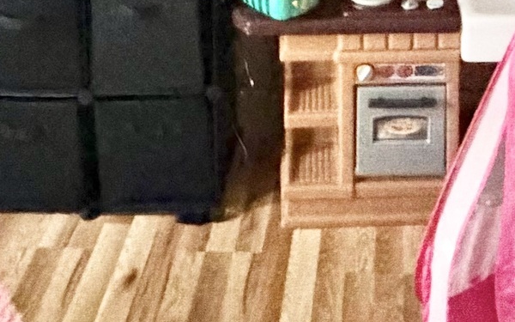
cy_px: -416
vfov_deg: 13.4
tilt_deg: -2.8
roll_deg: +1.0
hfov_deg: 26.8
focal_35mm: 76
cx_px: 378
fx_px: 1067
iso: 1250
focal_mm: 2.22
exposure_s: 1/30
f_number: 2.2
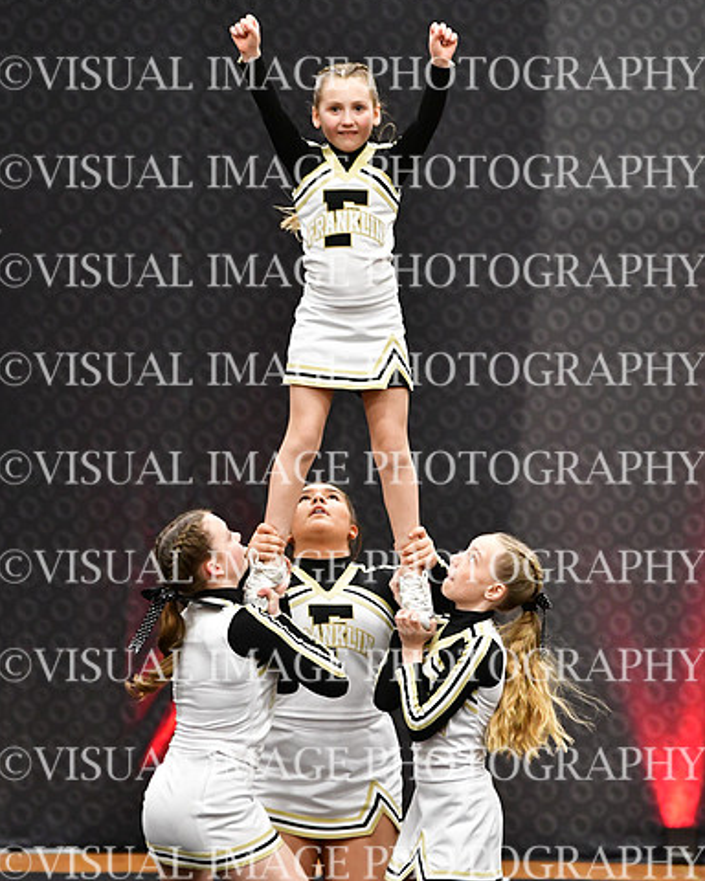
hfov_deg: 4.9
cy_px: 418
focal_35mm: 314
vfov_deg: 6.2
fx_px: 8190
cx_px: 352
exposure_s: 1/500
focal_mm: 185
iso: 5000
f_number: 3.2
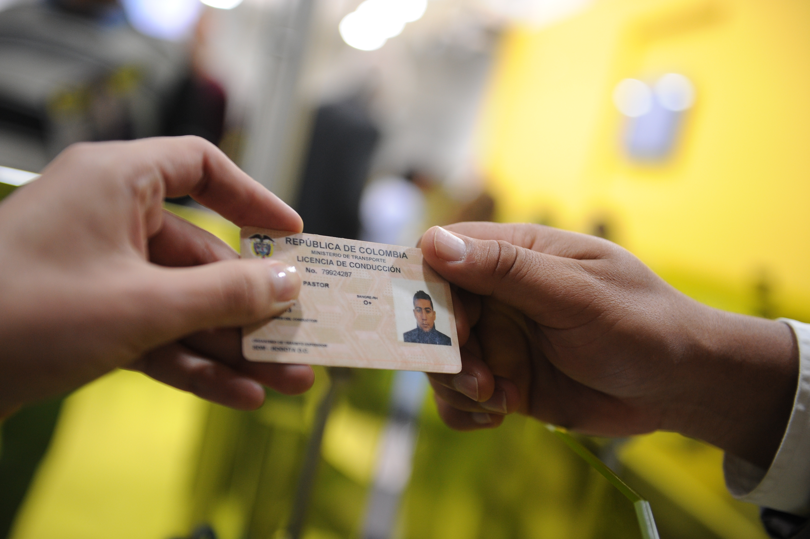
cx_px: 405
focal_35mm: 45
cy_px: 270
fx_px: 1012
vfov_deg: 29.8
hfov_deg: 43.6
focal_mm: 45
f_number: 2.8
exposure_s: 1/80
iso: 1250
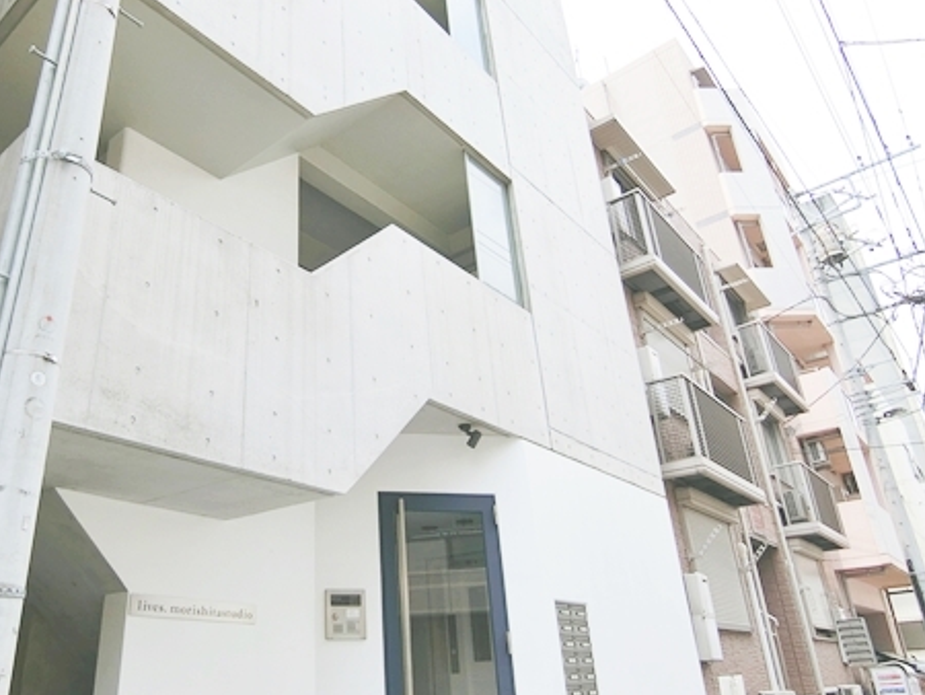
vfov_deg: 51.4
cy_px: 362
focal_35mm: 27
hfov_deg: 64.1
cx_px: 333
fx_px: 722
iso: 80
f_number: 6.9
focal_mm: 4.06
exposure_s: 1/160
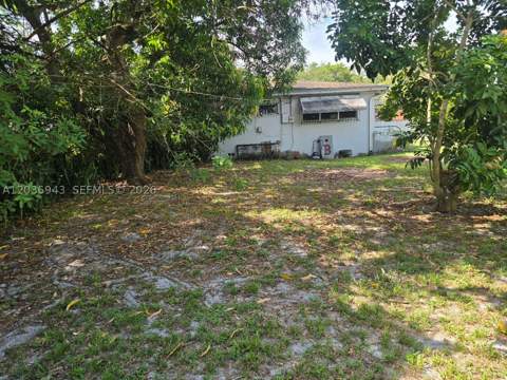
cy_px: 190
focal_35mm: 23
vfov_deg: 58.9
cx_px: 254
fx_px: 337
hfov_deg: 73.9
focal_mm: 6.3
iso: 16
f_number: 1.7
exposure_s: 1/182
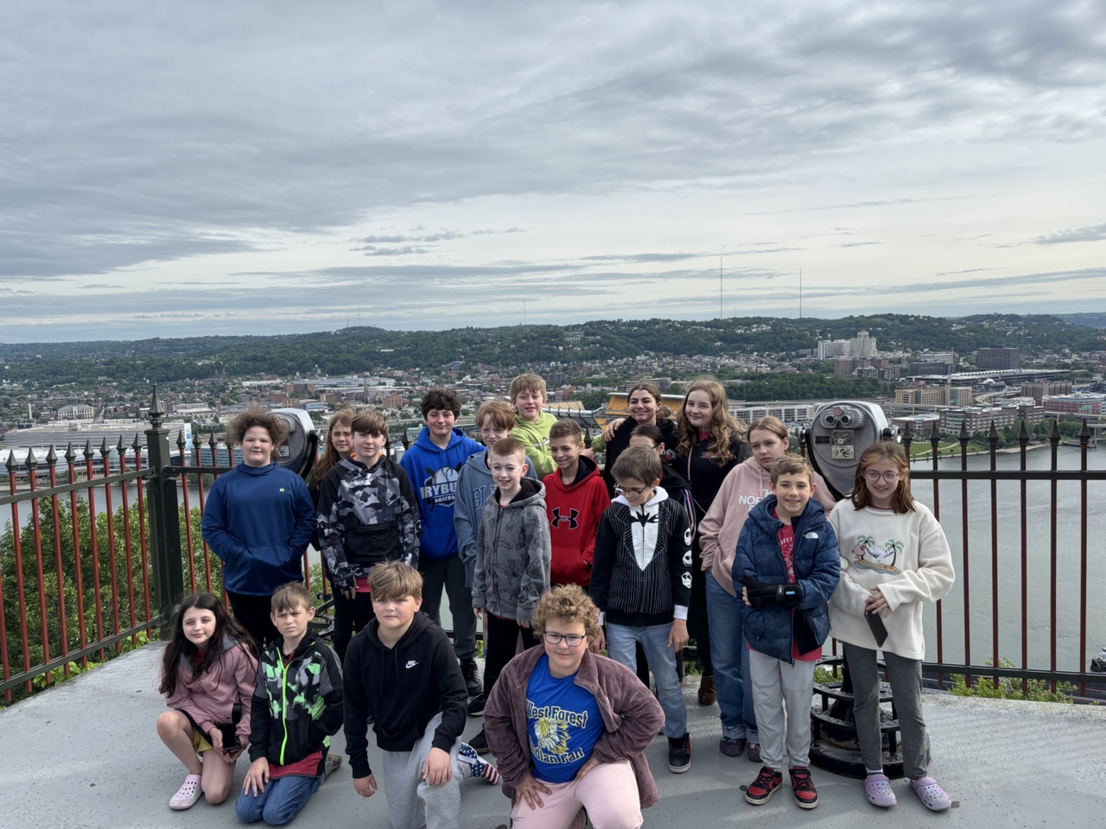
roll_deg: +1.5
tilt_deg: -6.1
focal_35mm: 26
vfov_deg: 53.1
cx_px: 553
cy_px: 414
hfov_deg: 67.3
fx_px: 831
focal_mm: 5.96
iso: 50
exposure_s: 1/2151
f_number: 1.6
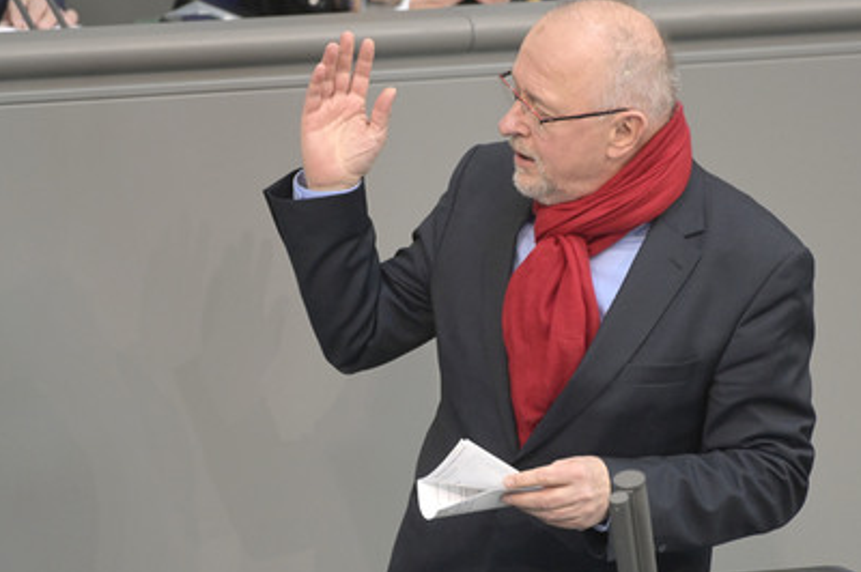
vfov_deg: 2.6
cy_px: 290
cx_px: 447
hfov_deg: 4.0
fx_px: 12402
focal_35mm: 519
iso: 10000
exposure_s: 1/400
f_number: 5.6
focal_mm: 460
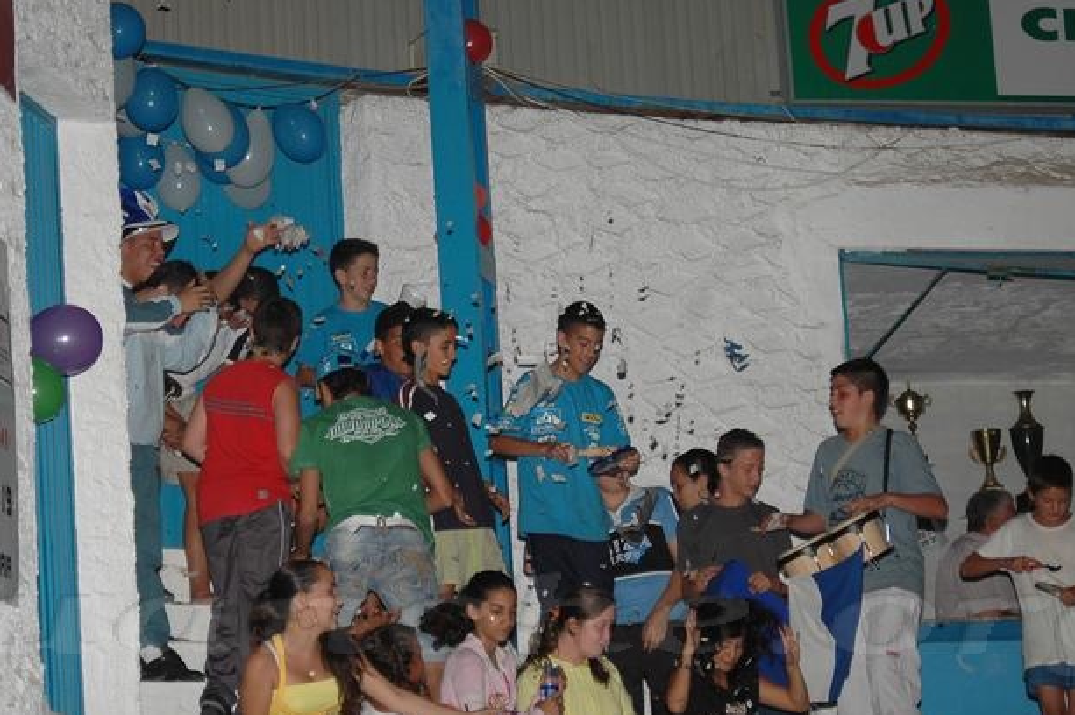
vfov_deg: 10.0
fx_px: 4089
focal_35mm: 137
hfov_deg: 15.0
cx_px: 502
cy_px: 393
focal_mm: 70
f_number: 5.3
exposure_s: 1/500
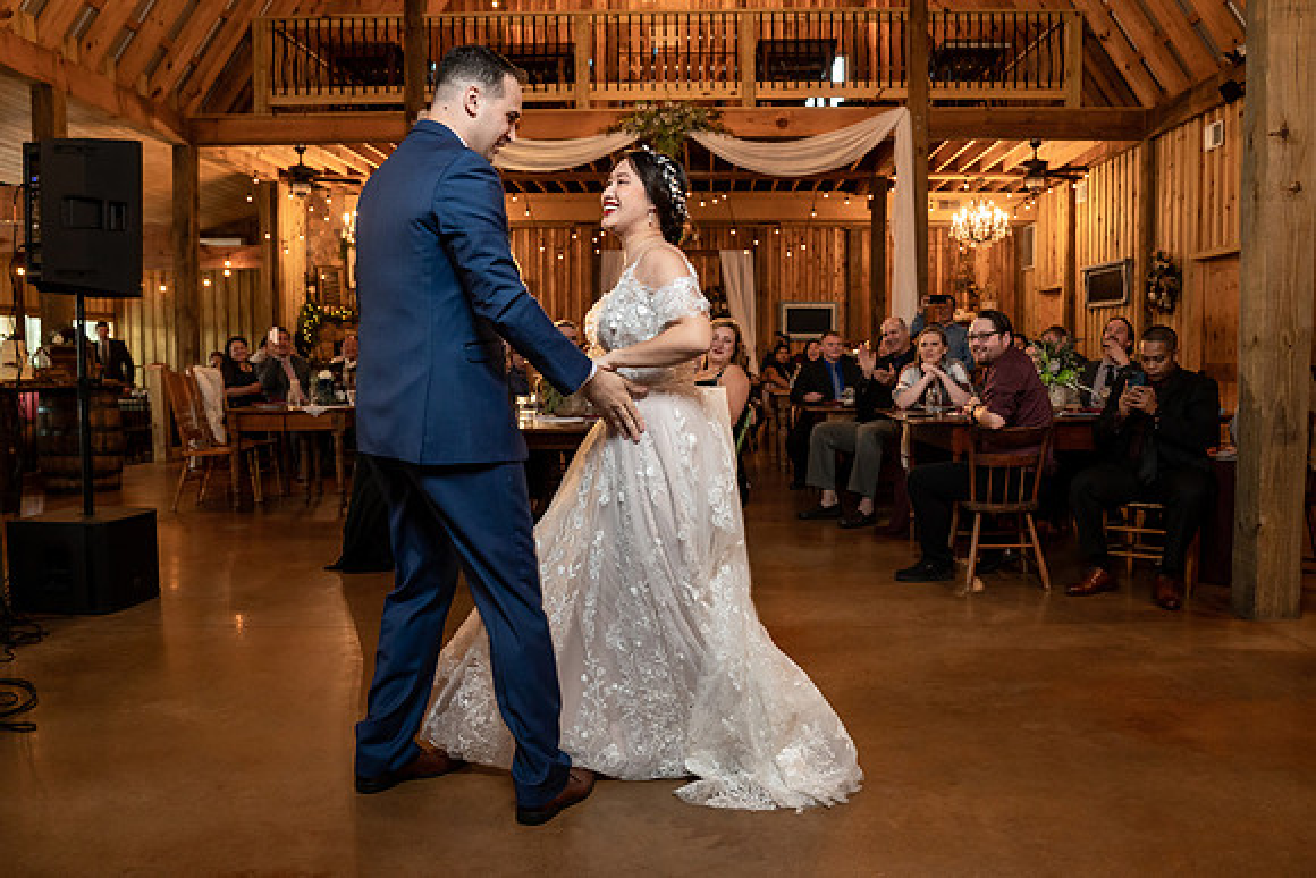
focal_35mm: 28
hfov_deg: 65.0
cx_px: 690
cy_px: 437
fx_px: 1032
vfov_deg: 46.1
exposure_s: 1/100
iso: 2000
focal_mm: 26
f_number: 4
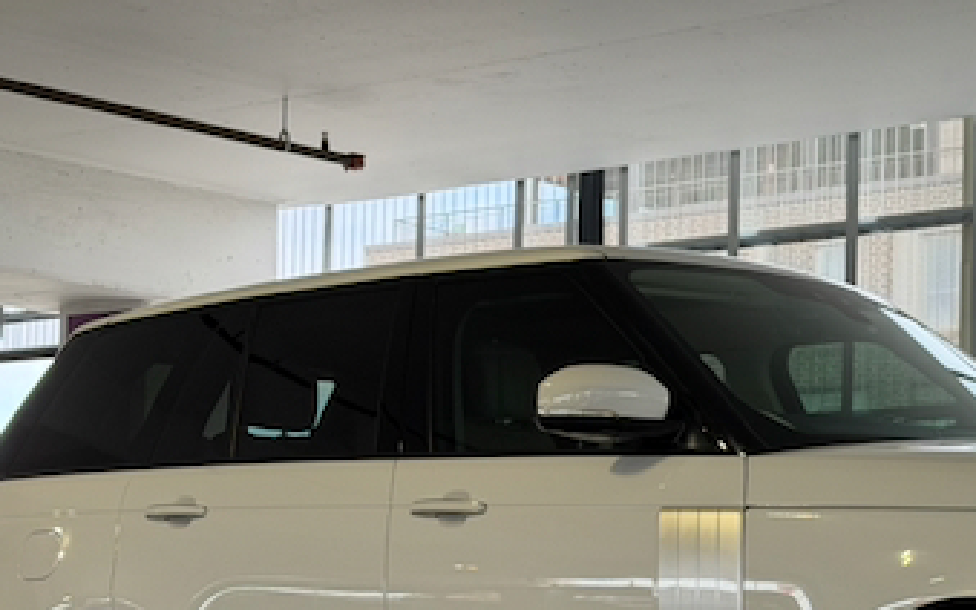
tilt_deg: +3.8
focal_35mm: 96
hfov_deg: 21.3
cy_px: 469
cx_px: 800
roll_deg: -1.5
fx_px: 2554
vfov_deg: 13.6
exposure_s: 1/263
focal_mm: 6.76
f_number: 1.78
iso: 80
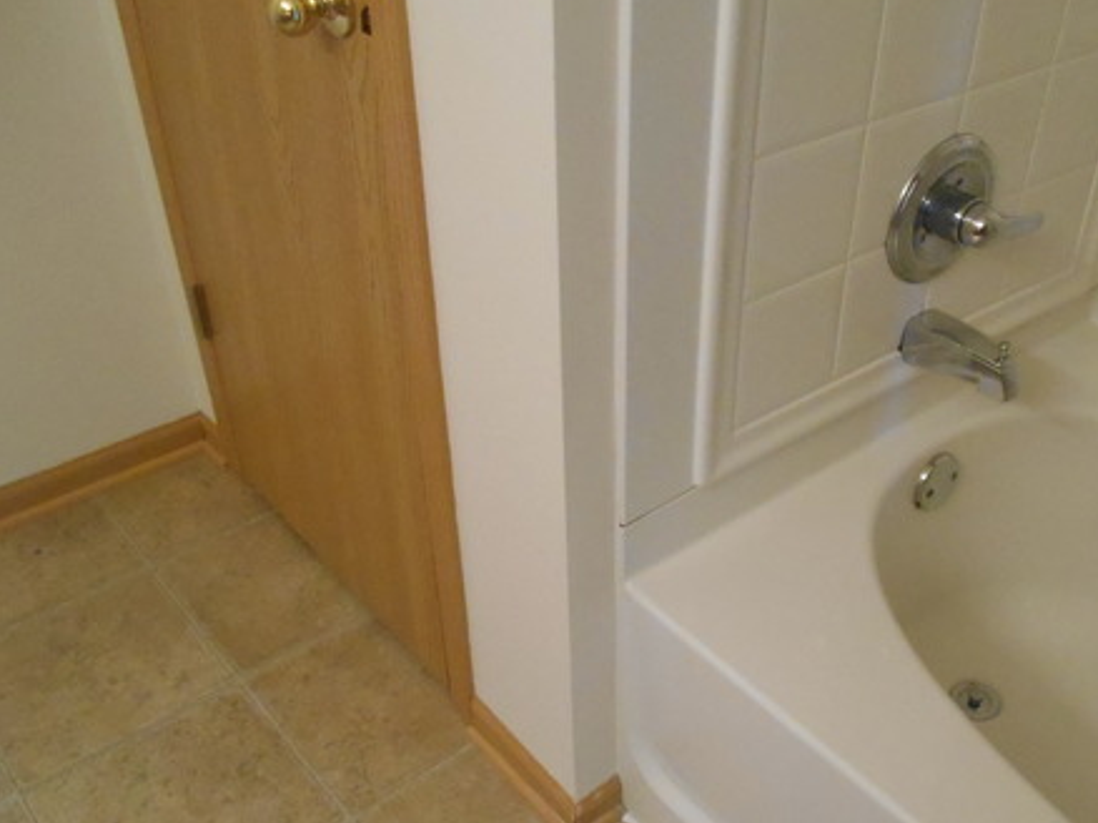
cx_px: 719
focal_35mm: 38
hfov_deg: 48.3
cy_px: 482
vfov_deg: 37.6
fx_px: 1205
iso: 800
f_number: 3.4
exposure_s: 1/60
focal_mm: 4.7
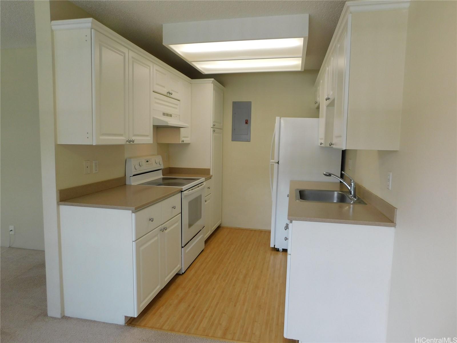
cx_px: 228
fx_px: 304
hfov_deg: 73.9
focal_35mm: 23
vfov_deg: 58.9
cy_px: 172
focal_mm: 4
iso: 125
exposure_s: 1/100
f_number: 3
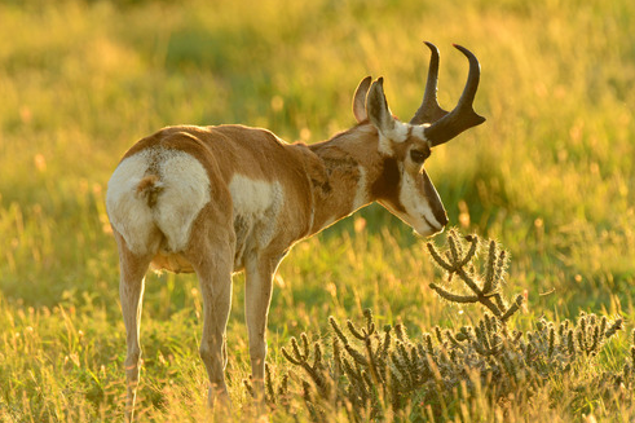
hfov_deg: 1.9
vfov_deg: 1.3
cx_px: 310
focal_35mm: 1091
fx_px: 19236
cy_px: 215
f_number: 8
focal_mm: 1000
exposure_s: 1/250
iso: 800
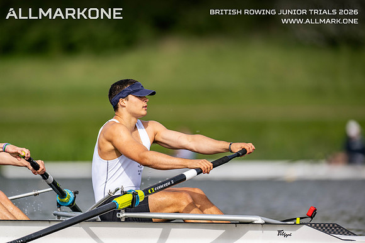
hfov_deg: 3.4
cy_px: 122
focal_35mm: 600
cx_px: 182
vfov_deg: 2.3
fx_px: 6084
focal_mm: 600
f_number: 4
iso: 280
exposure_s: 1/2500
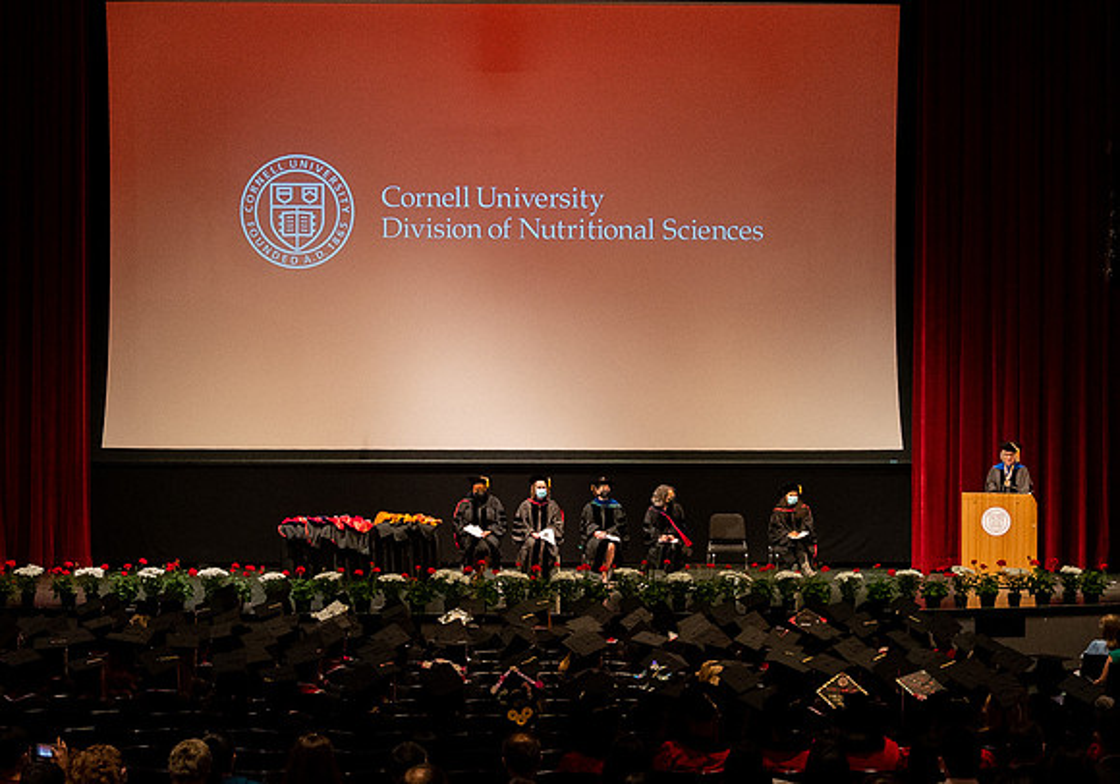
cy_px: 391
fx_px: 2041
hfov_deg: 30.7
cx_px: 555
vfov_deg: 21.7
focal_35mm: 65
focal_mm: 38
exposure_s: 1/160
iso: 2500
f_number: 4.5
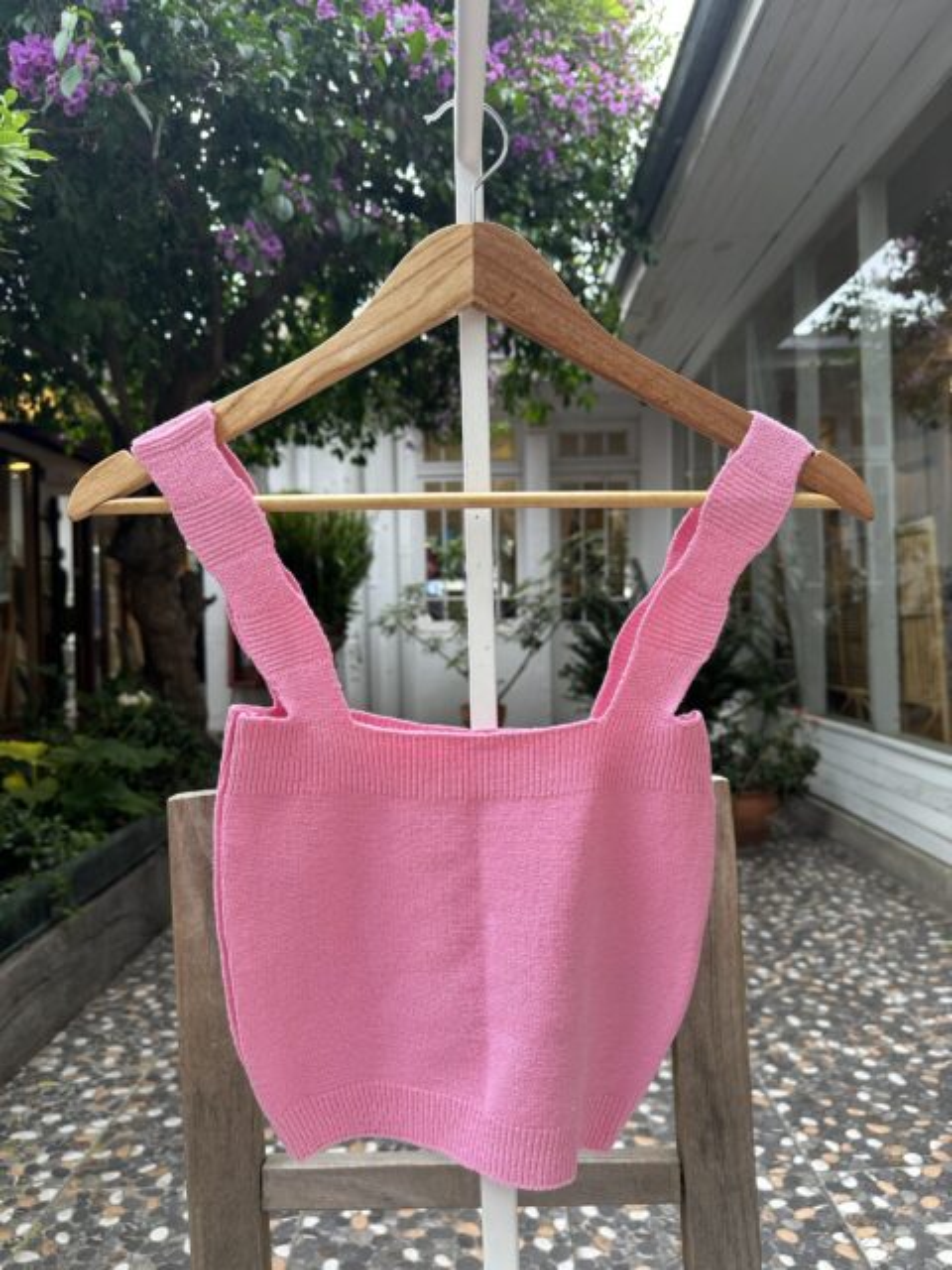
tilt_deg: -0.6
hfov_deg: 56.8
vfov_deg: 71.6
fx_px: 880
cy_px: 635
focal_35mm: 24
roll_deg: +0.6
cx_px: 476
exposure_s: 1/197
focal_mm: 6.86
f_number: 1.78
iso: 64
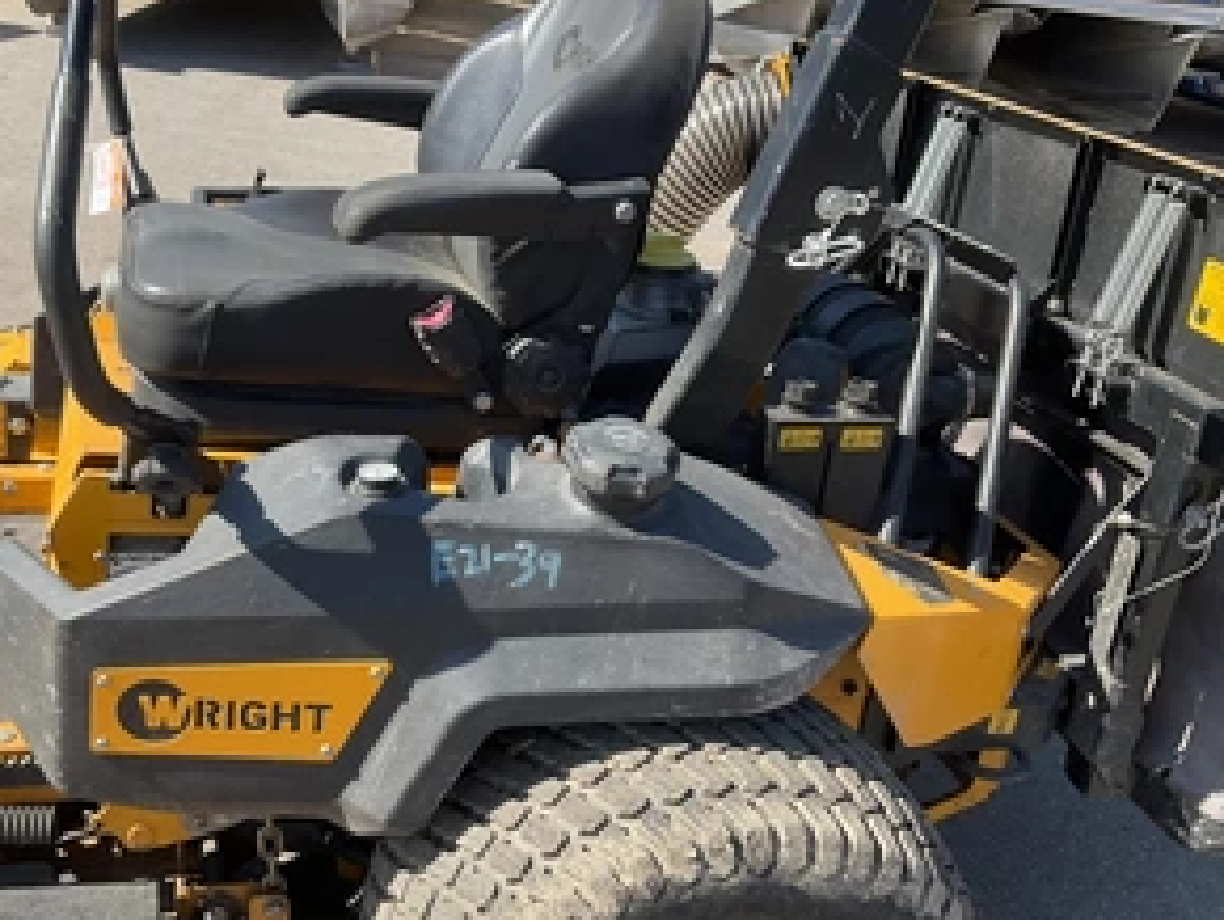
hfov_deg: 46.5
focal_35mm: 40
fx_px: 1416
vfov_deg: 36.0
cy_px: 452
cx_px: 494
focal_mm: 3
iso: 25
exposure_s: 1/816
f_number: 1.8
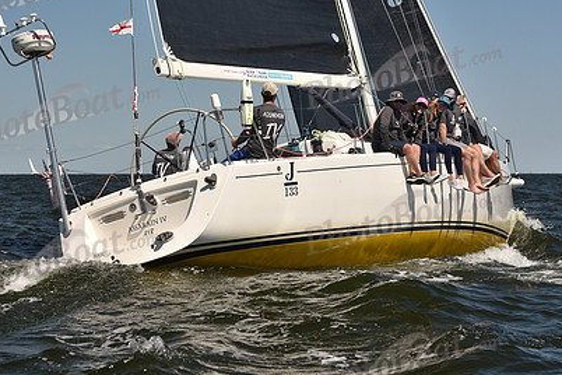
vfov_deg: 13.5
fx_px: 1577
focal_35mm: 101
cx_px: 233
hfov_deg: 20.2
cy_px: 166
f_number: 4.5
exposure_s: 1/1600
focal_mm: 70
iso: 250
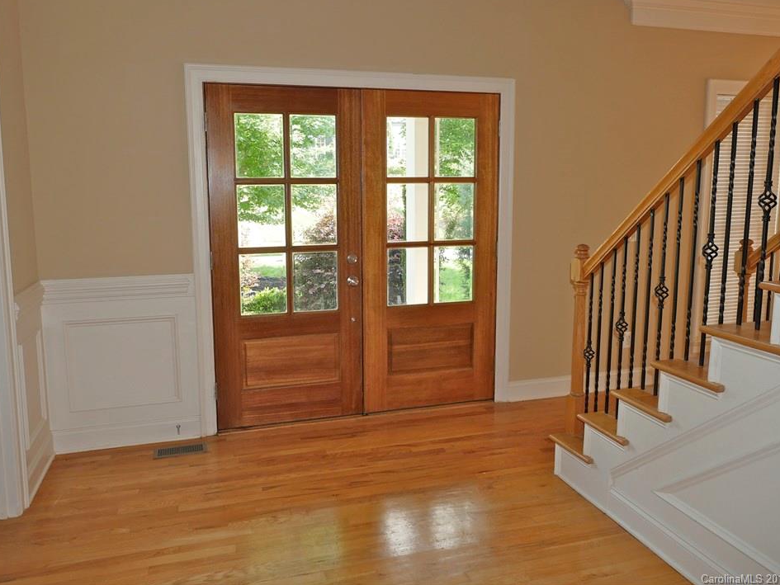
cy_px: 270
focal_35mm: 26
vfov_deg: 53.0
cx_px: 373
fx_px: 586
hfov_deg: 67.3
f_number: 4
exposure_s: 1/100
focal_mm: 12
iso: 400
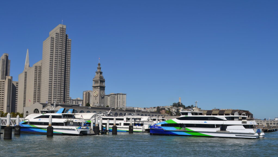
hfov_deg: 49.4
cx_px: 139
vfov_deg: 29.0
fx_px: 302
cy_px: 91
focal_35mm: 41
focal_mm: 26
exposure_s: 1/320
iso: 100
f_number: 9
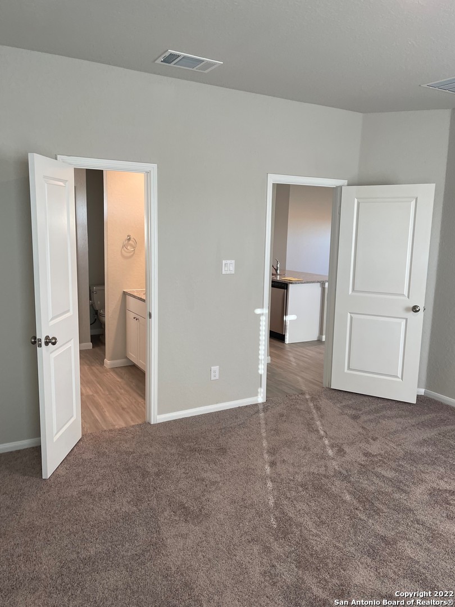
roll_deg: -0.5
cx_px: 228
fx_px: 456
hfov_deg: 53.1
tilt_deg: -8.6
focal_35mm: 26
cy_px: 304
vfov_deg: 67.3
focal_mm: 5.1
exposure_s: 1/120
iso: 100
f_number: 1.6
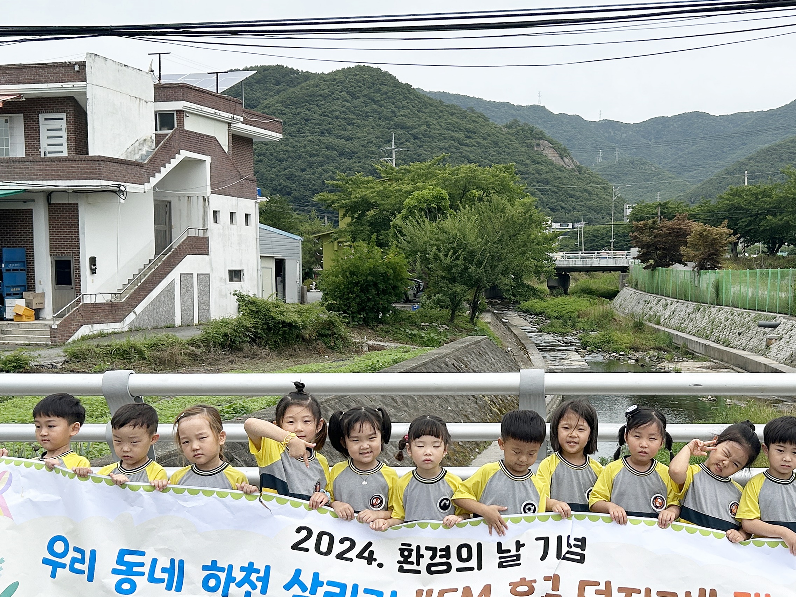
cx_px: 531
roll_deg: +0.4
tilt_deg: -4.7
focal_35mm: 46
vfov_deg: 31.4
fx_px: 1058
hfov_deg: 40.7
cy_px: 363
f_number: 1.5
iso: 50
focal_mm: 5.7
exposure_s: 1/3704
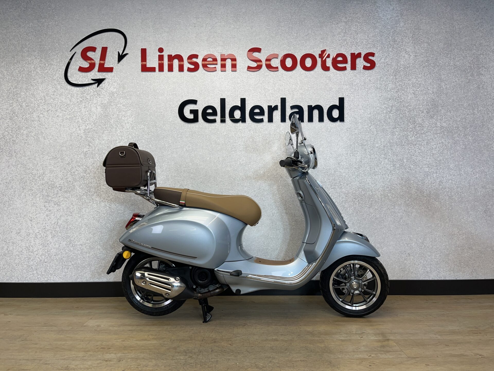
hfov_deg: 67.3
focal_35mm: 26
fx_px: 371
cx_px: 247
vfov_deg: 53.1
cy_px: 186
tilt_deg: -1.0
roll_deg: +0.4
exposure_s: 1/127
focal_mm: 5.1
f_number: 1.6
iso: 32
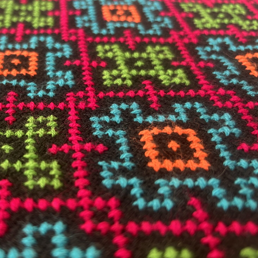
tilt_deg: -40.4
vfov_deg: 41.9
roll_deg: +1.5
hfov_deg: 39.9
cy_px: 133
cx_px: 46
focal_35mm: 40
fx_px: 337
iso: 200
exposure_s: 1/60
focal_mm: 5.7
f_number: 1.5
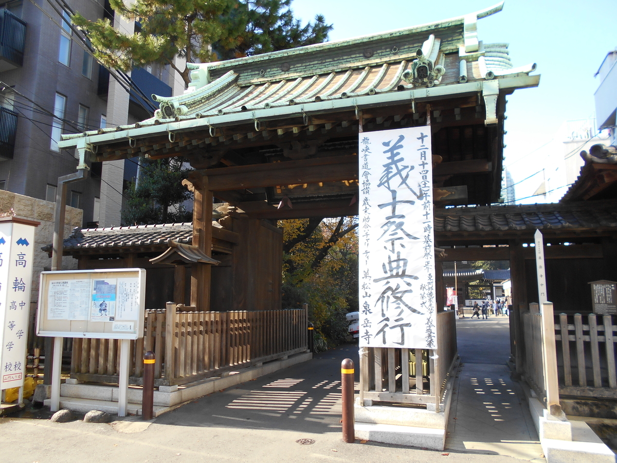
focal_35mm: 26
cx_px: 308
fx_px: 463
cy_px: 232
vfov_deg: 53.1
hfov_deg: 67.3
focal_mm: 4.6
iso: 80
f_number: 3.2
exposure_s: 1/160
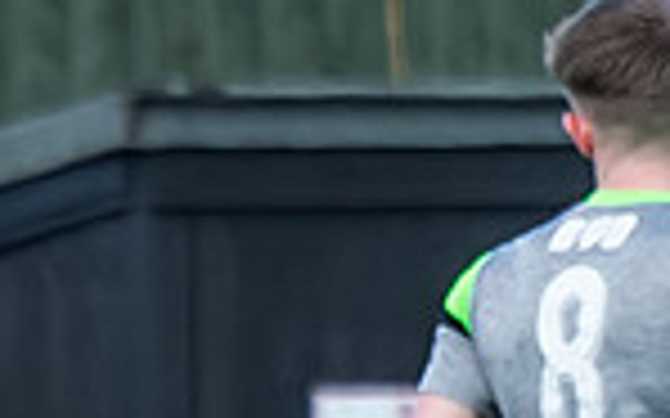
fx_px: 60873
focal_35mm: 3335
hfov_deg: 0.6
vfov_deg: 0.4
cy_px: 694
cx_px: 498
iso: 400
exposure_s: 1/1000
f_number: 4
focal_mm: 280
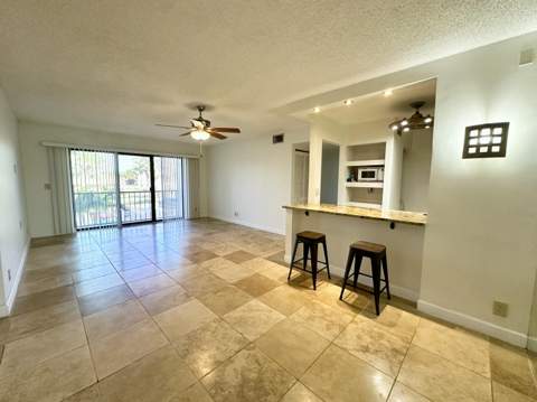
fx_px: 217
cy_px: 201
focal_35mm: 14
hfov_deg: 102.1
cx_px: 268
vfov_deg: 85.6
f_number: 2.2
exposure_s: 1/120
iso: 250
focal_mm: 2.22
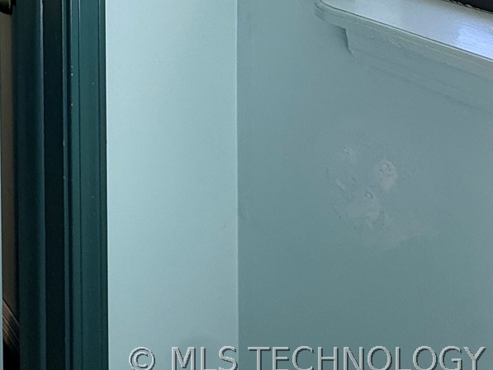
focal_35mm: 45
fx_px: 641
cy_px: -207
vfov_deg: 24.1
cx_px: -133
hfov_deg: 32.6
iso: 64
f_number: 2.2
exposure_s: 1/148
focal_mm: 2.22
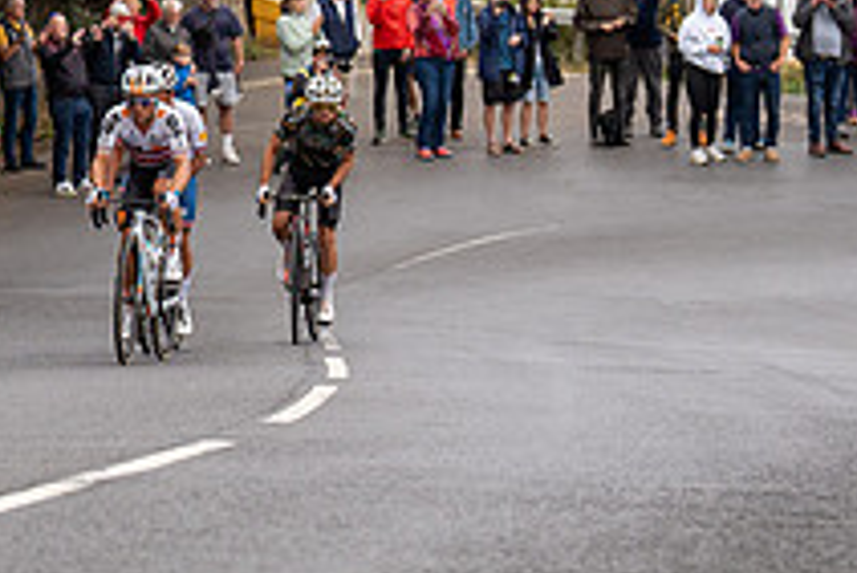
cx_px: -110
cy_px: 209
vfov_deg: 7.2
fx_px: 4574
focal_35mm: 192
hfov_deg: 10.6
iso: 320
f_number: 3.5
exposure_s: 1/1000
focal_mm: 70
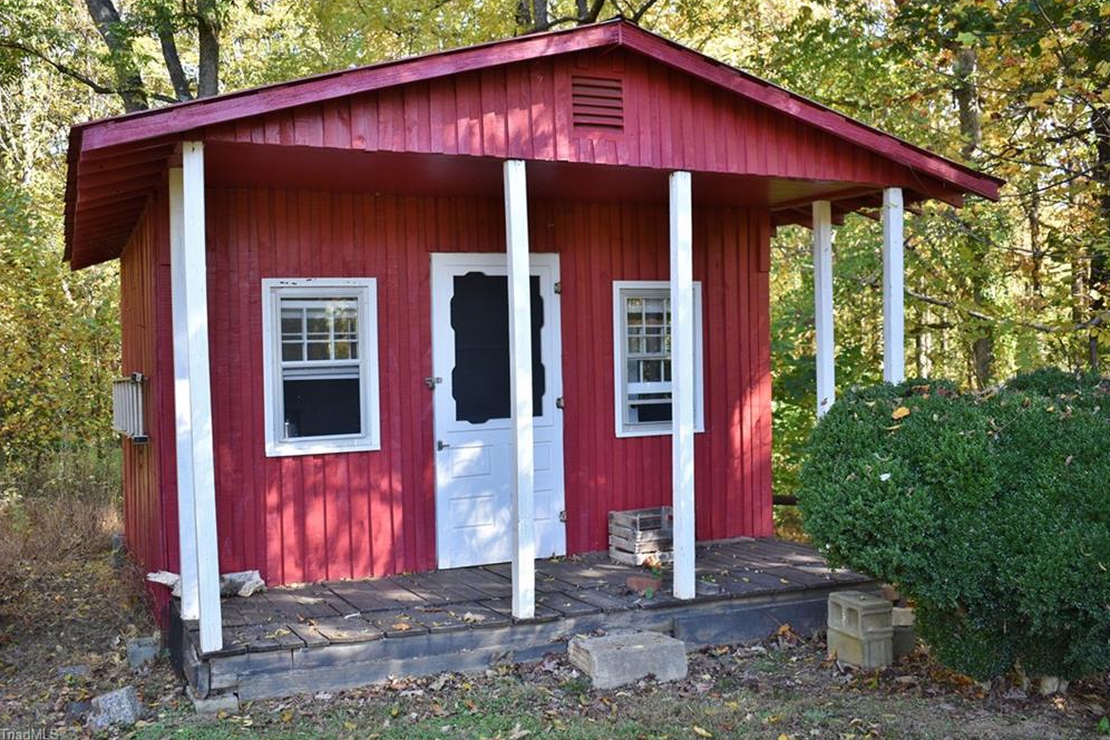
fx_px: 1141
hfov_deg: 51.9
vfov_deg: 35.9
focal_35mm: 37
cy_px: 364
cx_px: 554
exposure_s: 1/250
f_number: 4
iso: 400
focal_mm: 24
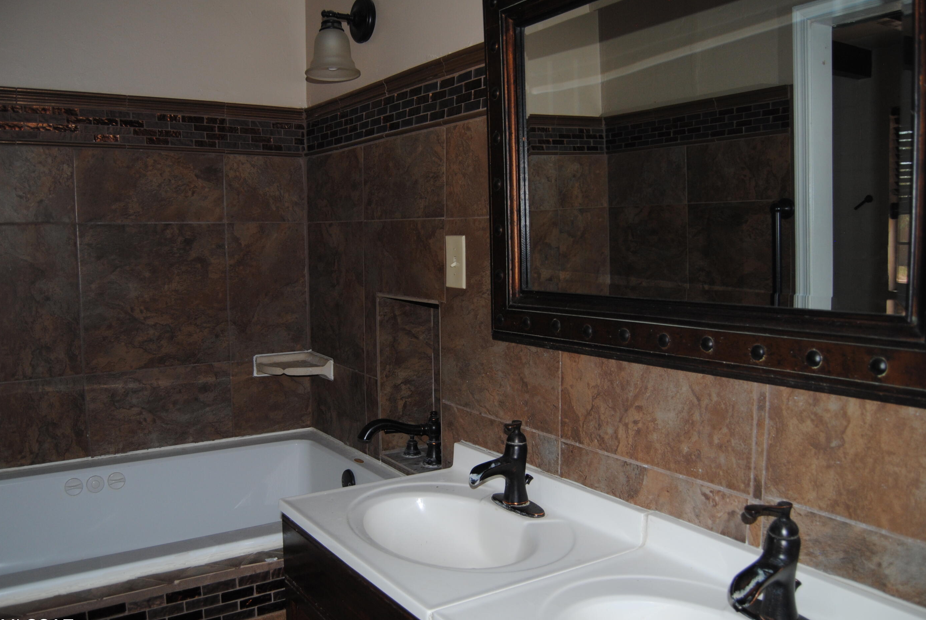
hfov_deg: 63.5
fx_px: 747
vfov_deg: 45.1
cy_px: 324
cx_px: 435
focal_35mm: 29
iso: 200
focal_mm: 18
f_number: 3.5
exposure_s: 1/60
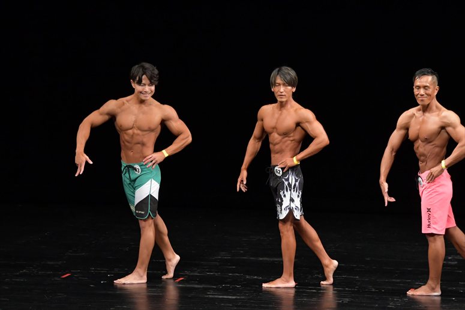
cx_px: 232
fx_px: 3099
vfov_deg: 5.7
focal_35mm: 240
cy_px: 155
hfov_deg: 8.6
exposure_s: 1/400
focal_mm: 160
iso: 3200
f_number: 5.6
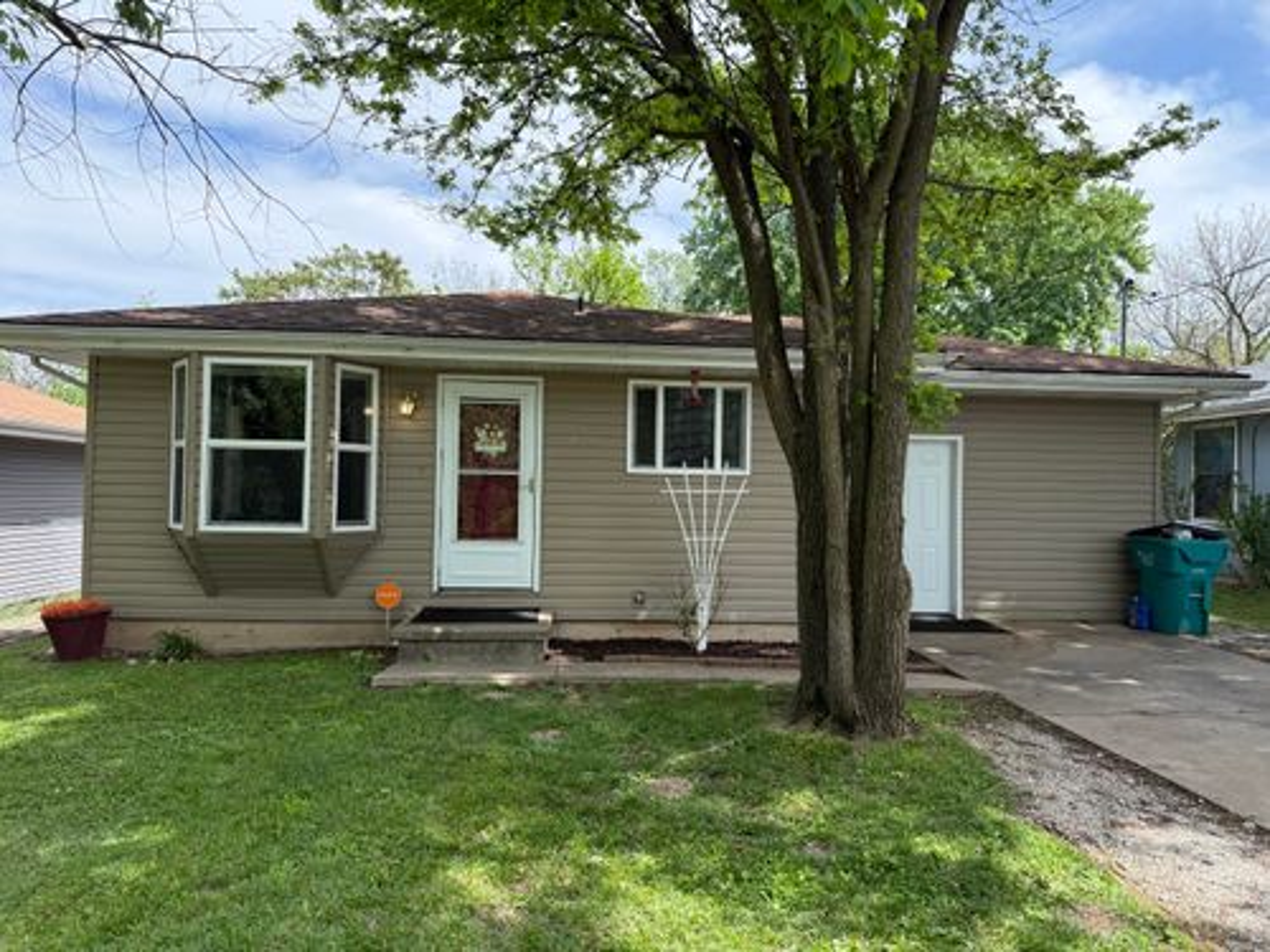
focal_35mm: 24
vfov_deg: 56.8
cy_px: 476
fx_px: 881
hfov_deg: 71.6
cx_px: 635
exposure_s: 1/1770
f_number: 1.78
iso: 100
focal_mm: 6.76
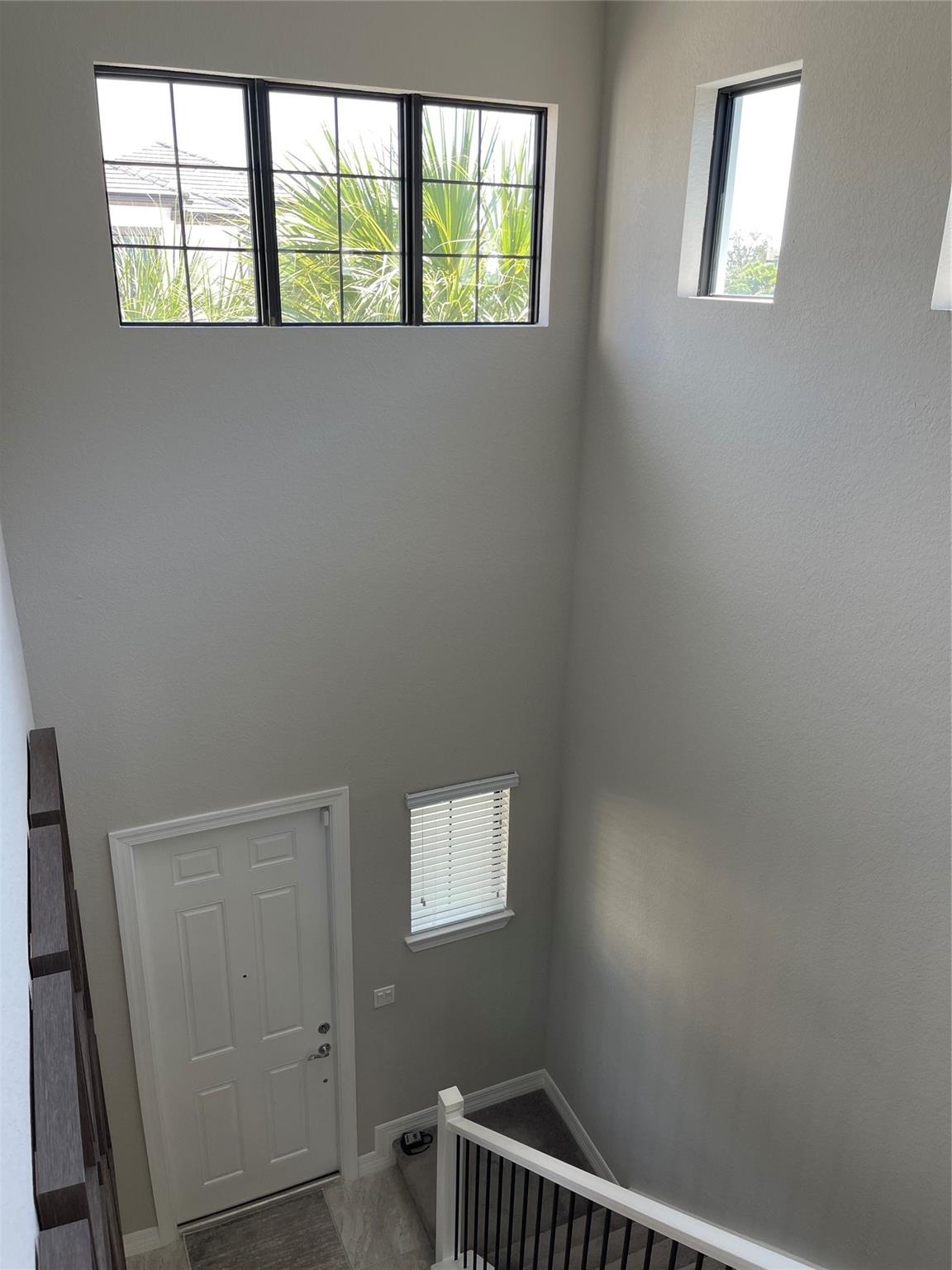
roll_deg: -1.7
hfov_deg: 53.1
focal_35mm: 26
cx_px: 476
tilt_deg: -20.8
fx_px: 953
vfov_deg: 67.3
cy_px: 635
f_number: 1.6
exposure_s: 1/120
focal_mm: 5.1
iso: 40
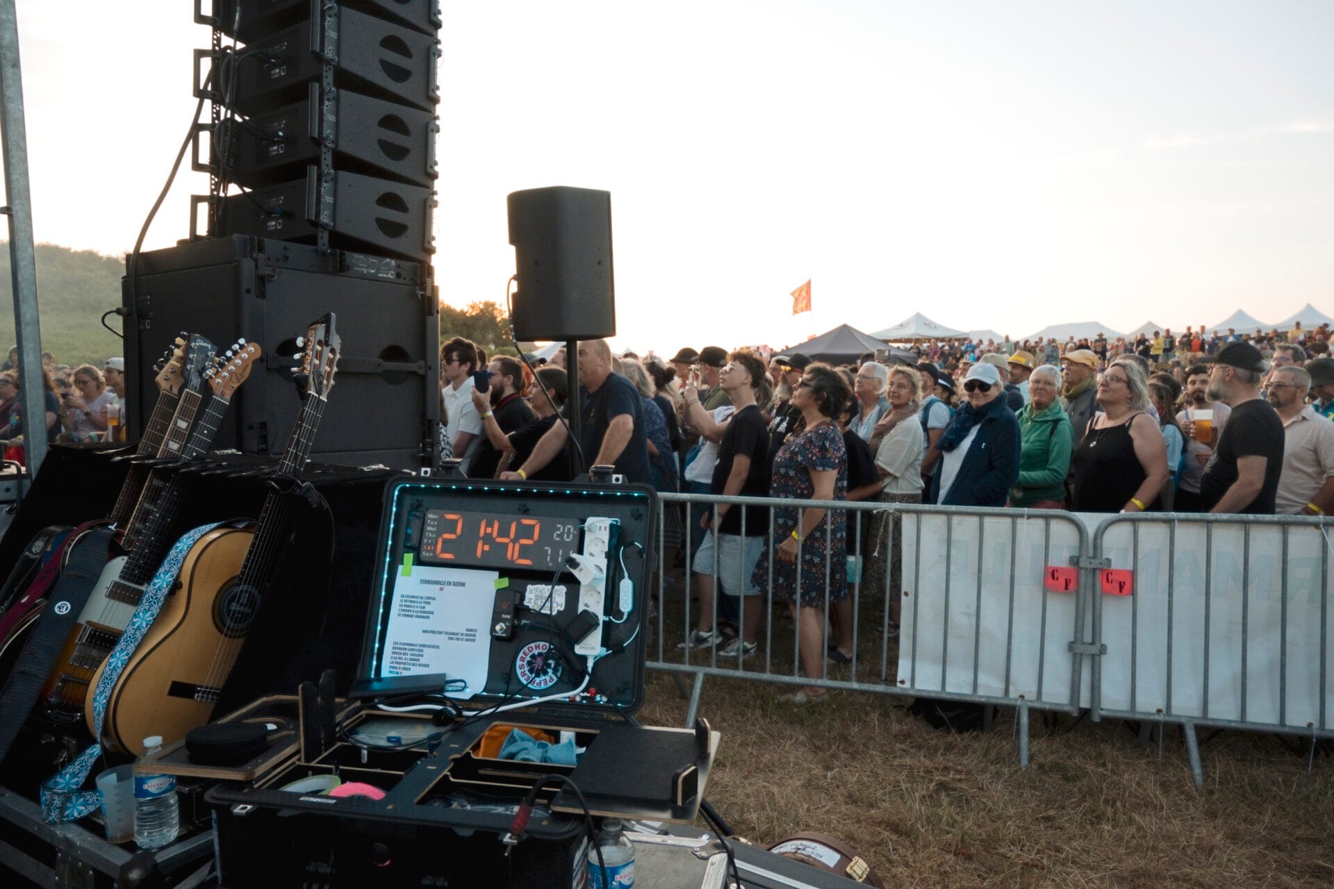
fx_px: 889
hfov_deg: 73.7
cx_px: 667
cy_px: 444
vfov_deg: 53.1
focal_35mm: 24
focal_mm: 24
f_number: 6.3
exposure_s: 1/250
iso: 200
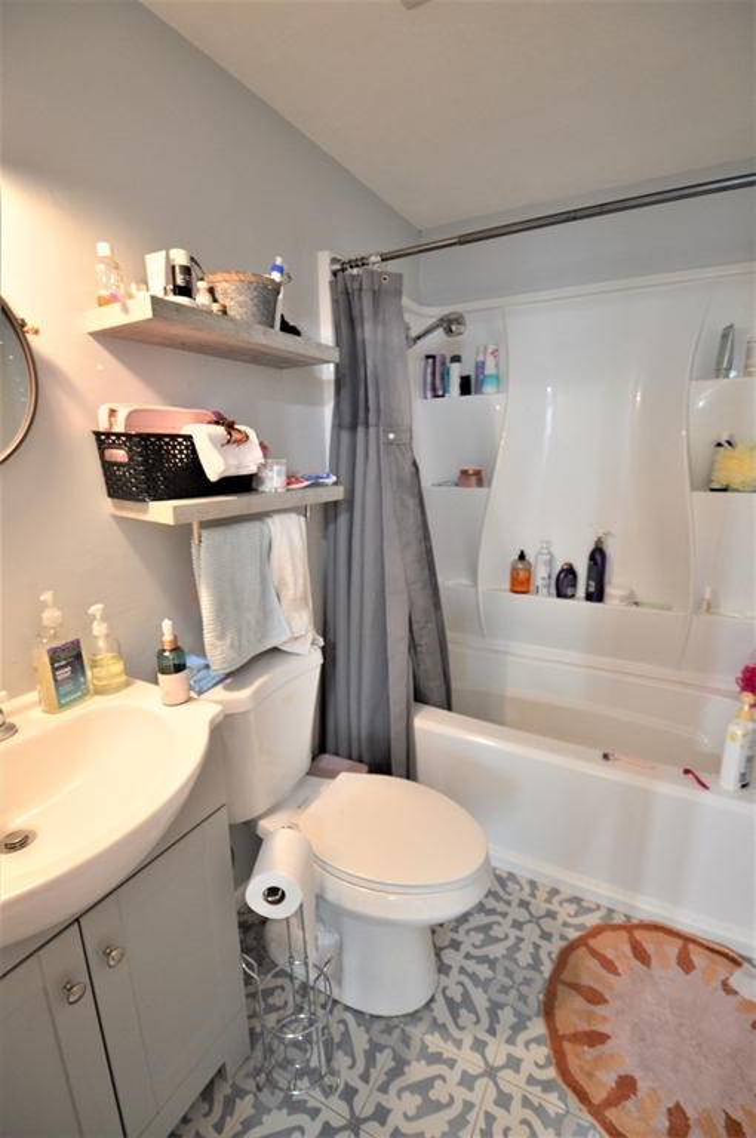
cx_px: 378
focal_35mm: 15
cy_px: 569
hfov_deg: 77.2
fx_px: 474
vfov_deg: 100.5
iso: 560
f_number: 3.5
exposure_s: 1/15
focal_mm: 10
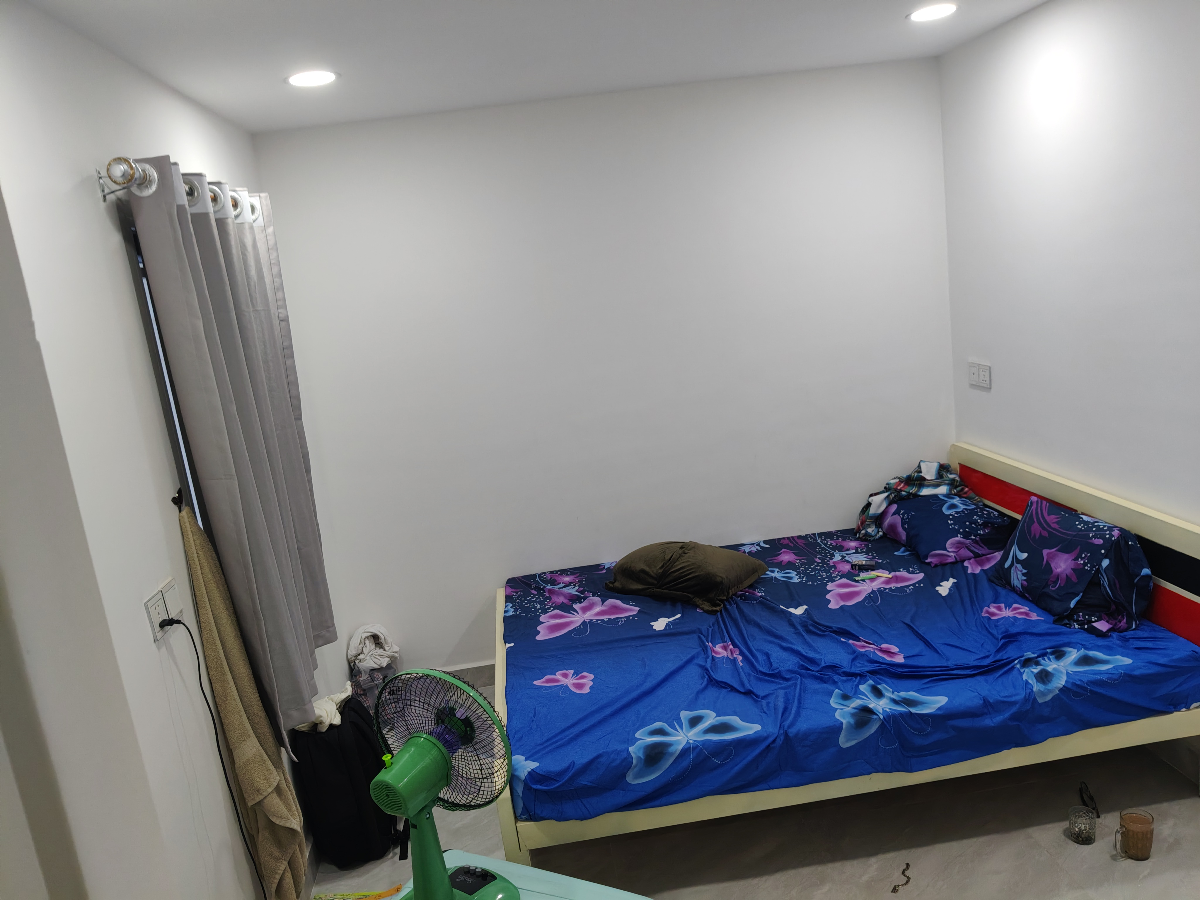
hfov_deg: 67.3
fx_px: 901
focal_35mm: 26
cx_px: 600
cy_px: 450
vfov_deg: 53.1
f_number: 1.88
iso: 428
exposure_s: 1/100
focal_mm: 4.84
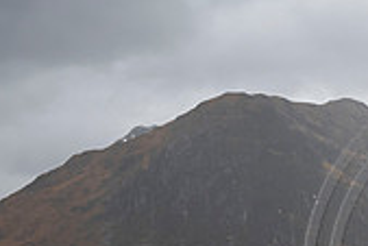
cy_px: 280
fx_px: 1003
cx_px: 527
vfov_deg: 13.7
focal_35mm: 98
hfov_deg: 18.7
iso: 1000
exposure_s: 1/200
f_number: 5.6
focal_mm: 28.5
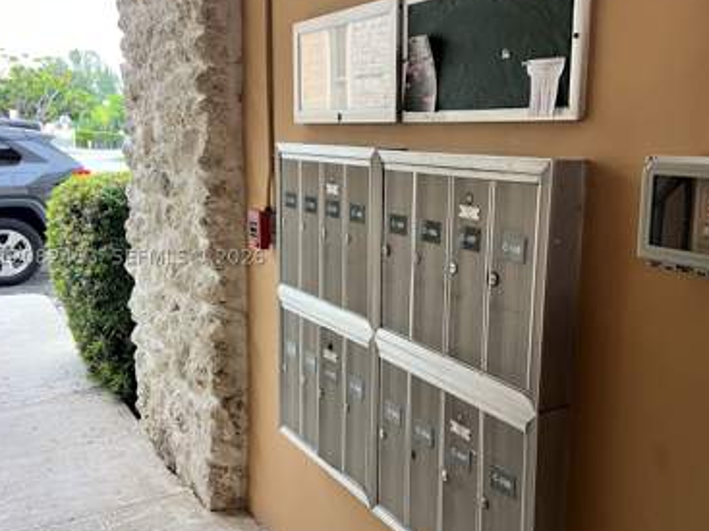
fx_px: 696
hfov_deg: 53.4
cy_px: 257
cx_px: 442
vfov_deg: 41.8
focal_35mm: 34
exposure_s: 1/60
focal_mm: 5.7
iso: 125
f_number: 1.5
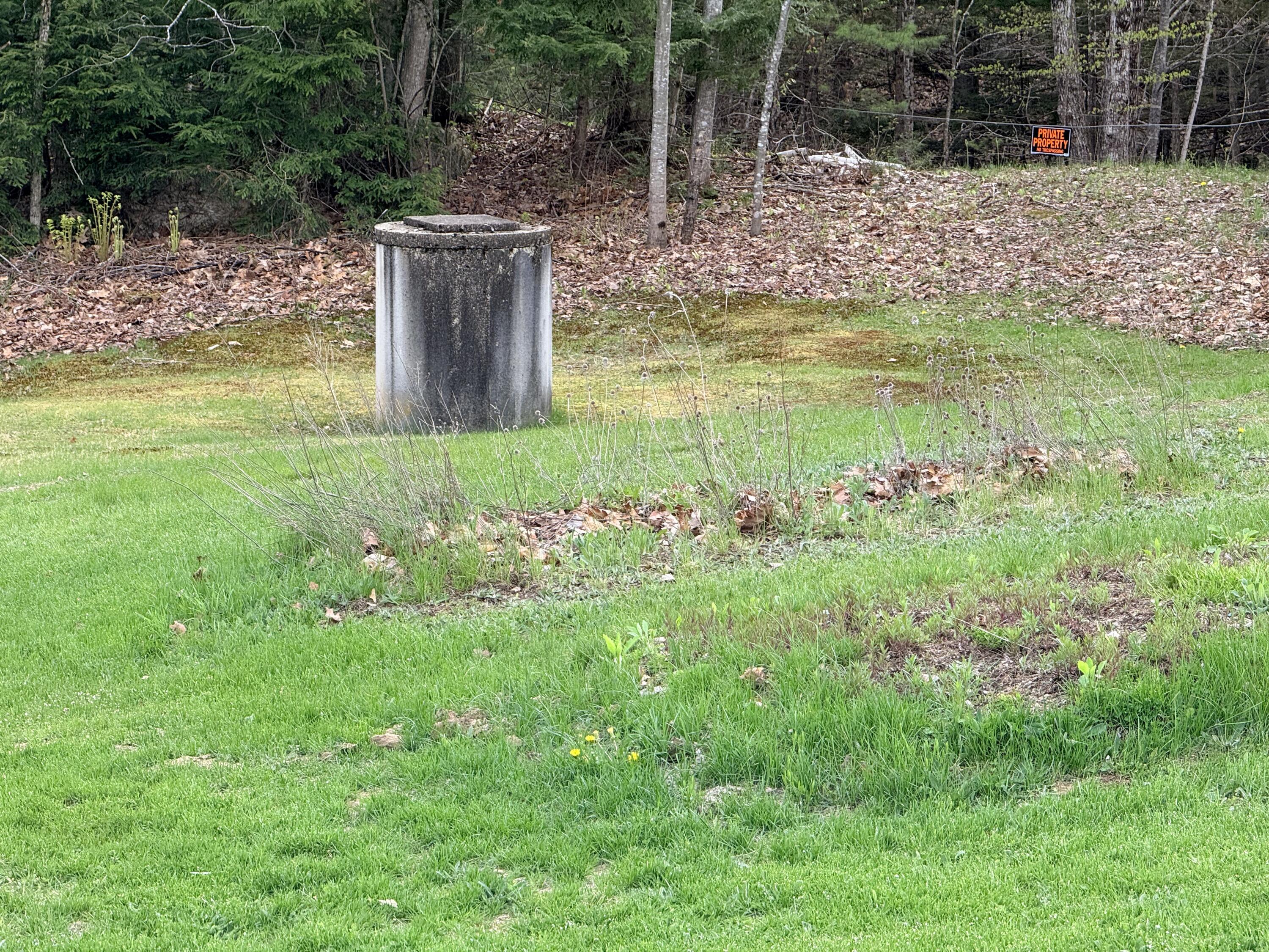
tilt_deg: -5.4
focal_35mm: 120
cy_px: 476
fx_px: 4399
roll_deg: -0.4
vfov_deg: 12.3
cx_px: 634
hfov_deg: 16.4
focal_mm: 15.66
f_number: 2.8
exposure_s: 1/251
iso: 50
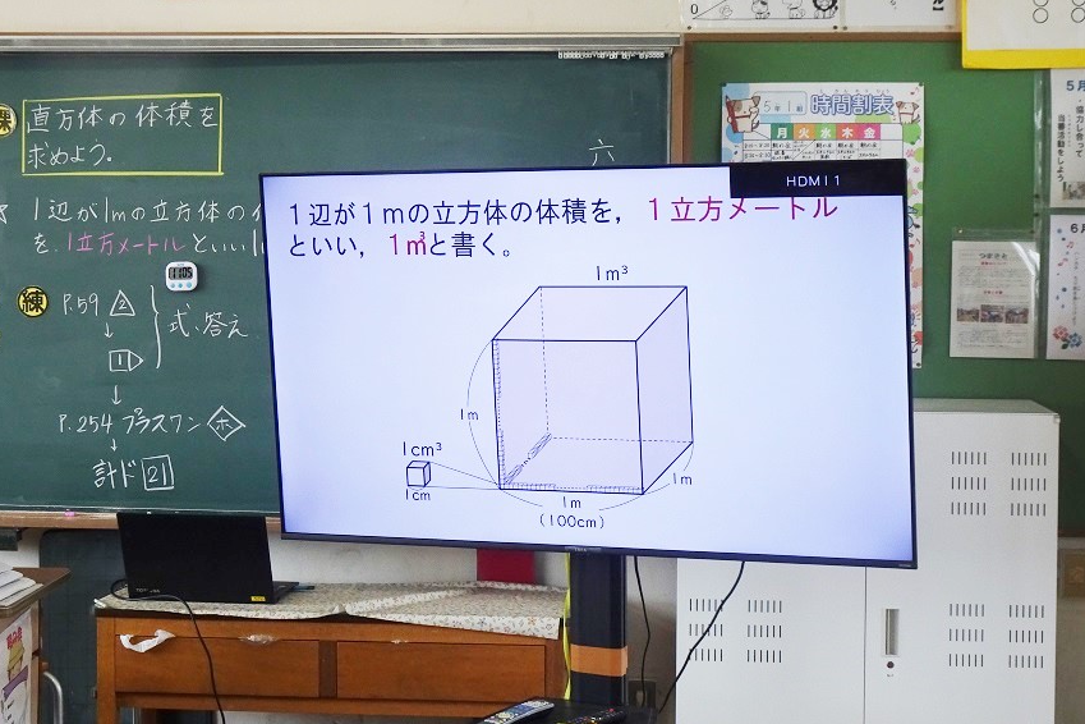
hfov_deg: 28.1
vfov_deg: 18.9
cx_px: 516
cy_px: 324
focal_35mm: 72
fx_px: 2170
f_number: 4.5
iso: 125
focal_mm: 10.23
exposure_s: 1/60
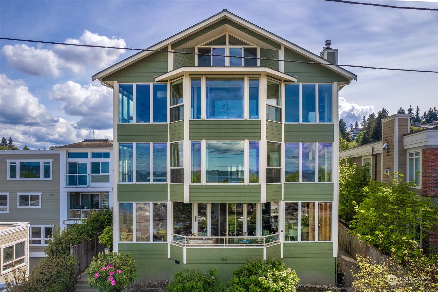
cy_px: 146
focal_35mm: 22
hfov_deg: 78.6
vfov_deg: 57.2
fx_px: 268
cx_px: 219
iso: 100
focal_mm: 8.38
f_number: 2.8
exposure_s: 1/730
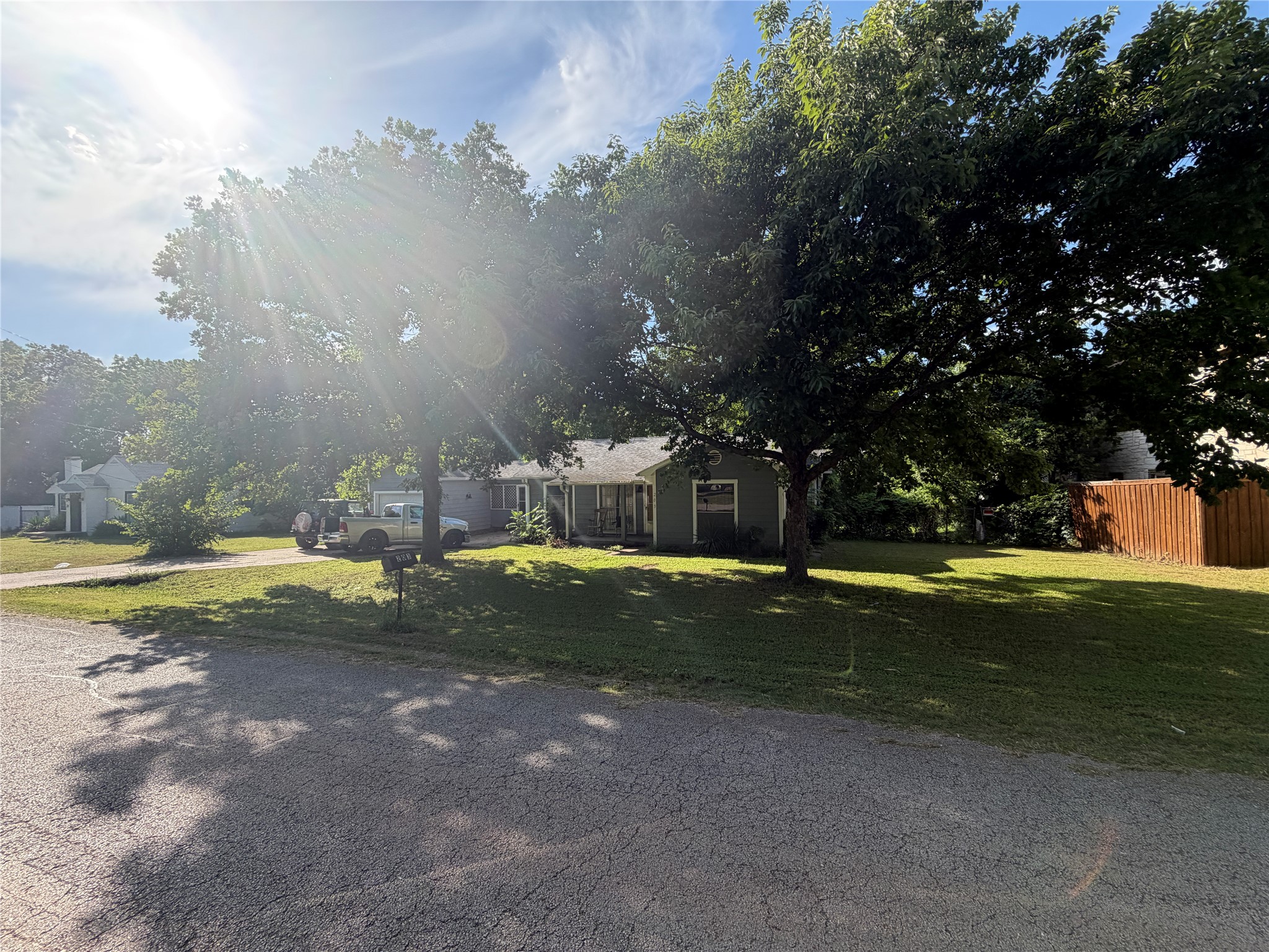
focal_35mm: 14
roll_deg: +0.7
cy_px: 476
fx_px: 513
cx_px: 634
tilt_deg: -0.3
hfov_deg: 102.1
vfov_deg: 85.7
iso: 40
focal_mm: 2.22
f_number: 2.2
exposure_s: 1/770
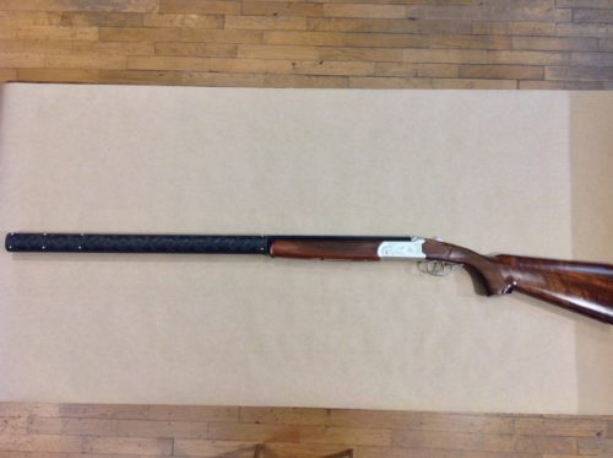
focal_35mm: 35
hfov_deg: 52.7
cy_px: 229
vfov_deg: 40.6
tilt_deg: -81.7
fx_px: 619
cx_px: 306
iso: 50
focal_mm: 4.28
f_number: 2.4
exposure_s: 1/20
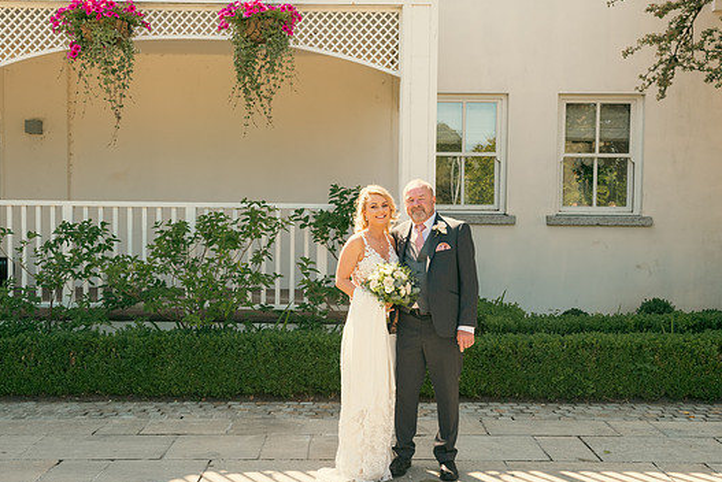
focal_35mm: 44
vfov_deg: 30.5
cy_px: 253
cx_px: 341
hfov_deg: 44.5
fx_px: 883
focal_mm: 40
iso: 250
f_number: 7.1
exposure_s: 1/250
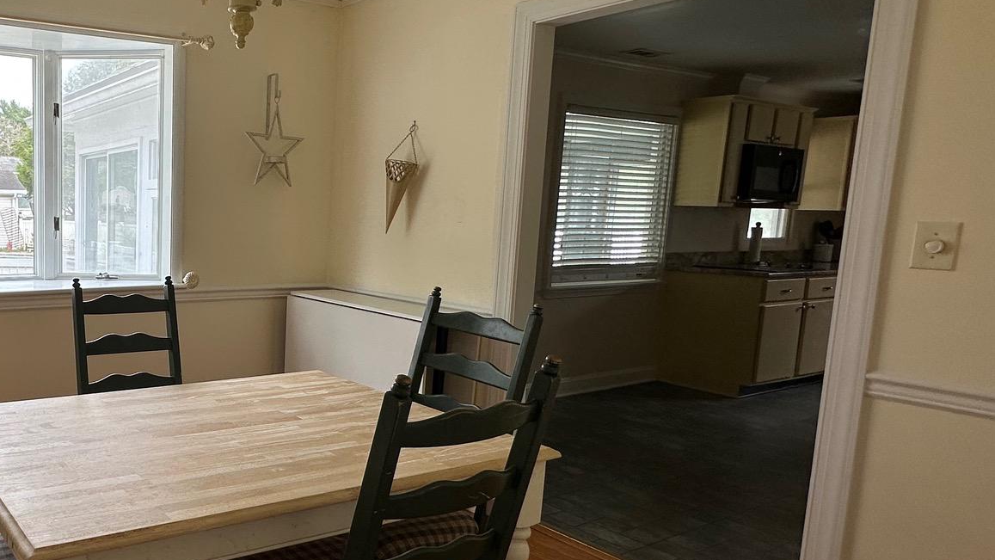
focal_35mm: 27
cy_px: 297
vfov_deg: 42.9
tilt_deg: -7.0
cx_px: 131
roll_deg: -0.9
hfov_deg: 60.9
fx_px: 712
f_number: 2.2
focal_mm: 2.22
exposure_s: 1/99
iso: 40
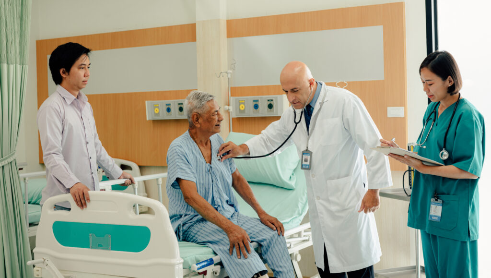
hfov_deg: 38.2
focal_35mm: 54
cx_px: 244
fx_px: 709
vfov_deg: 22.1
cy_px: 120
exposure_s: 1/80
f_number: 3.2
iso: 200
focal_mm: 50
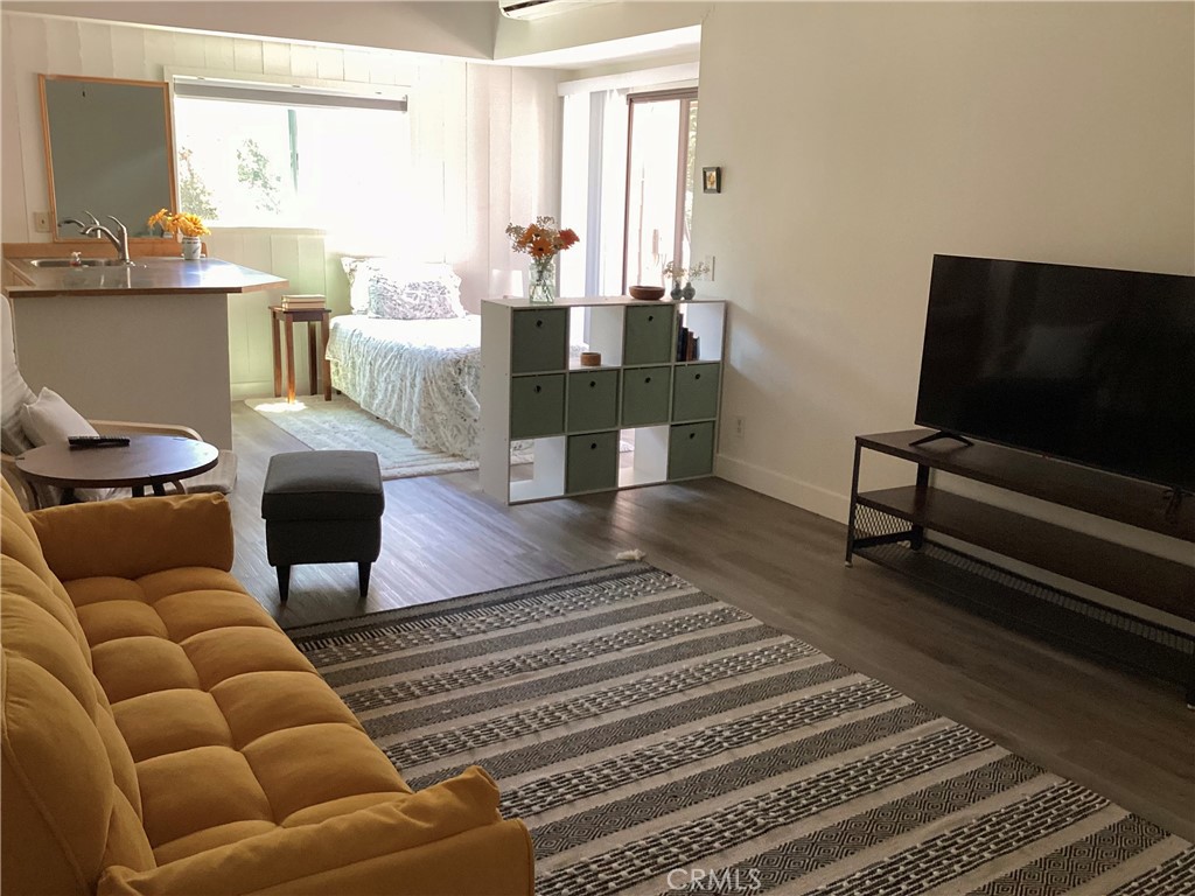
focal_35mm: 31
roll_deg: -2.0
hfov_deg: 58.4
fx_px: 1070
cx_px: 598
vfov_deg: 45.4
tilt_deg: -14.1
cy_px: 448
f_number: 2.4
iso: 125
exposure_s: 1/60
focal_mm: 3.3
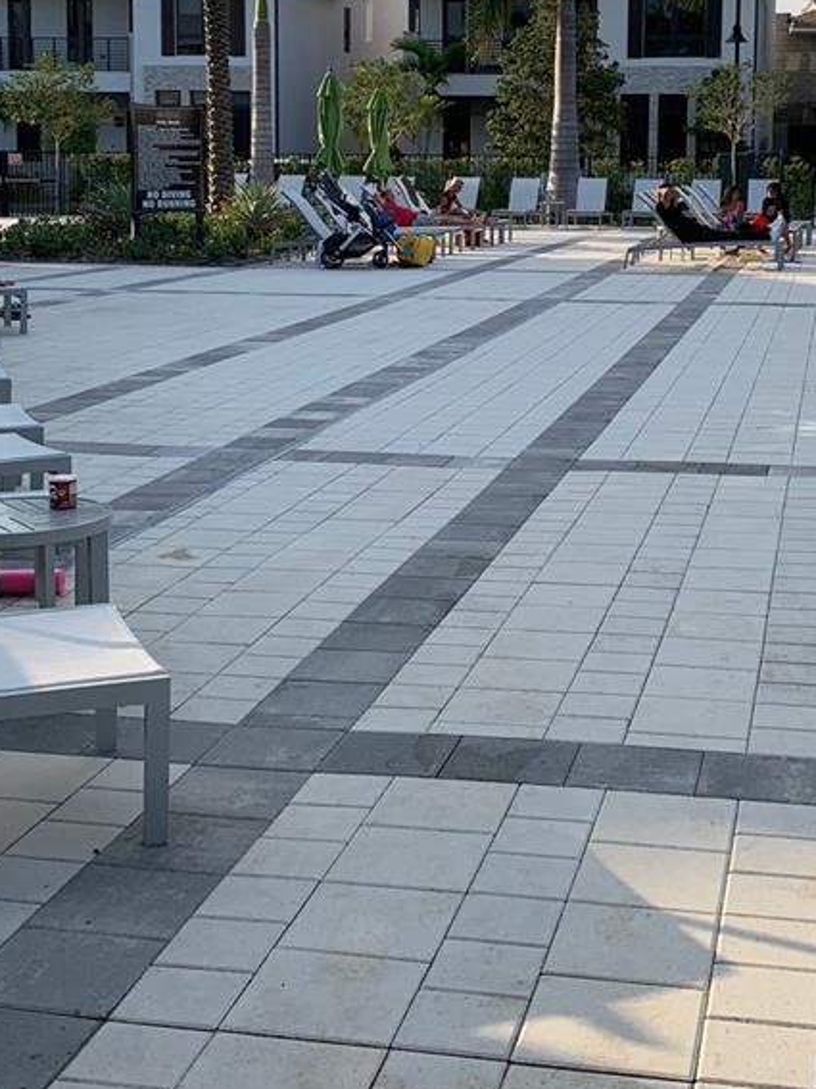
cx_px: 453
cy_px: 271
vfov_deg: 34.2
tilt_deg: -3.0
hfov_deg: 26.5
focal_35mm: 55
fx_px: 1729
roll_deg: +0.0
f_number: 1.8
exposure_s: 1/1332
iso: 25
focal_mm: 4.25
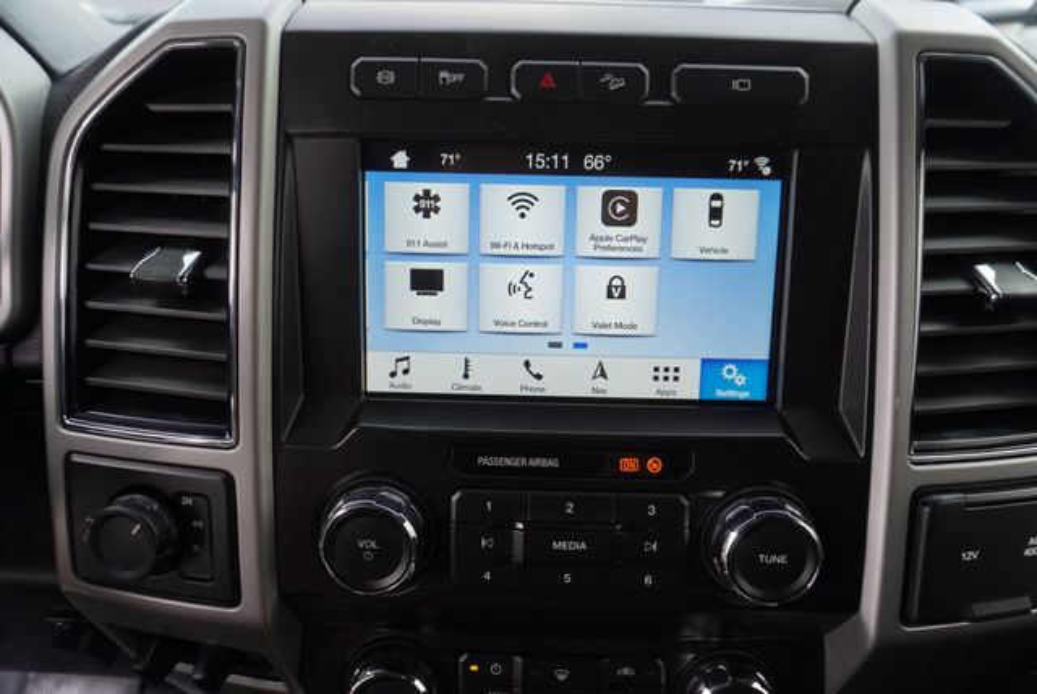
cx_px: 518
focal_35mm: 24
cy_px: 347
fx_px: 692
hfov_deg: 73.7
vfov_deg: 53.2
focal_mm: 16
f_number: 4
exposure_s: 1/60
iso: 100
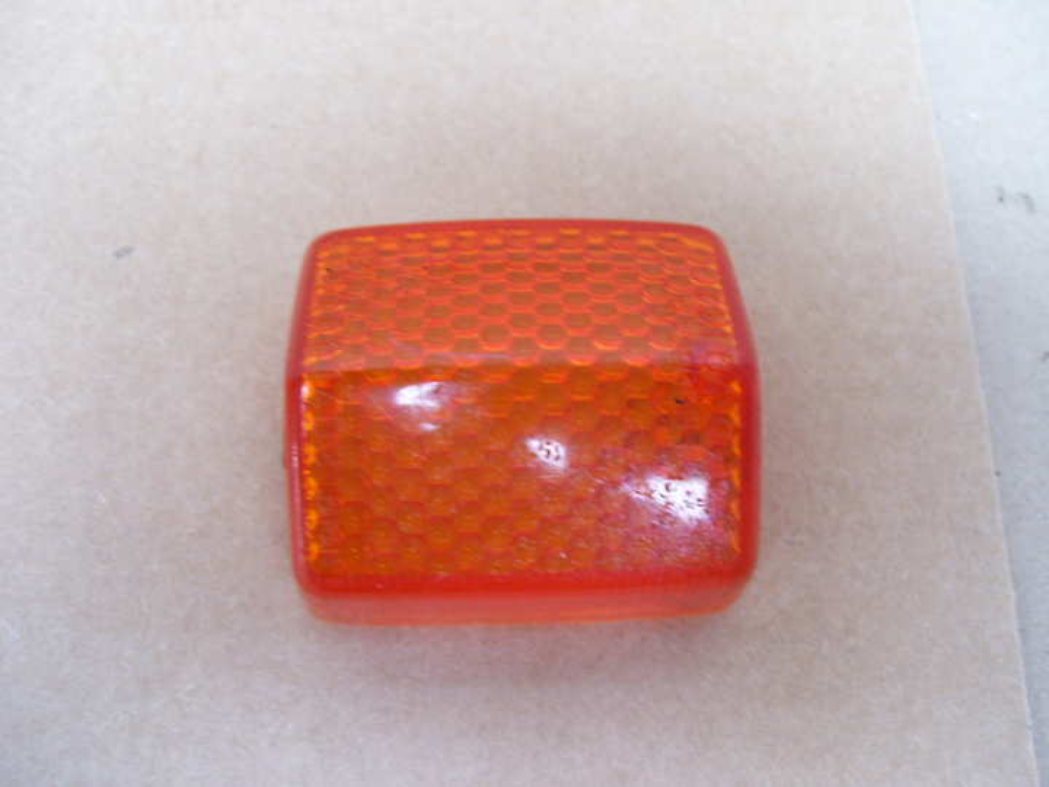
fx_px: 1121
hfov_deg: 50.1
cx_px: 524
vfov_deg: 38.7
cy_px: 394
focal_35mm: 37
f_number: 2.7
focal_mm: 6
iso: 160
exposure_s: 1/8
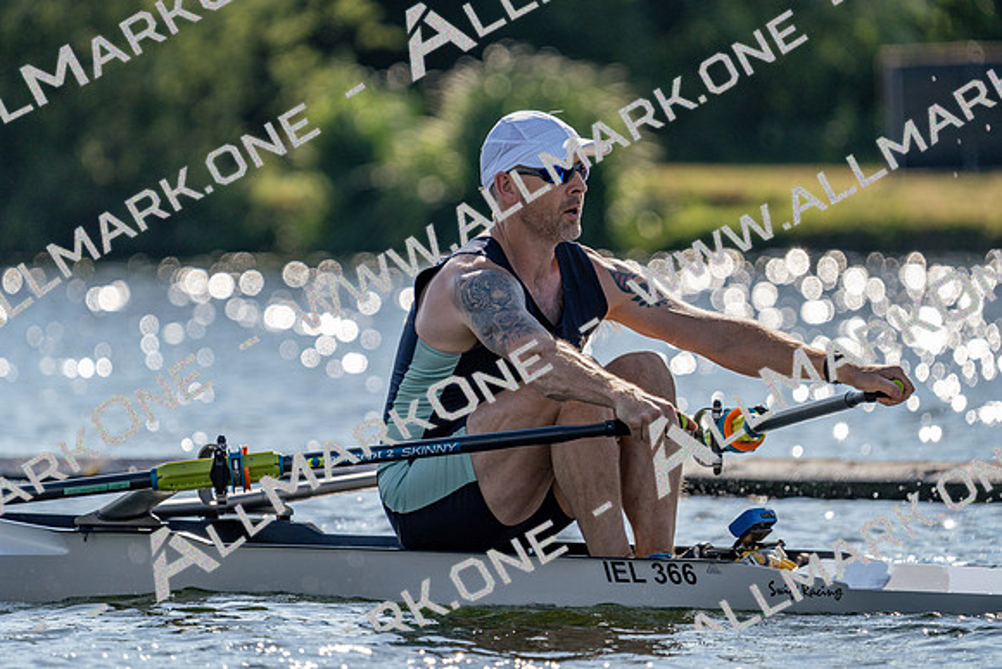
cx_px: 501
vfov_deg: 3.3
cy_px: 334
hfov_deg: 4.9
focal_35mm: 422
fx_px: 11748
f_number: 6.3
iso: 160
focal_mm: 422
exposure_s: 1/1600
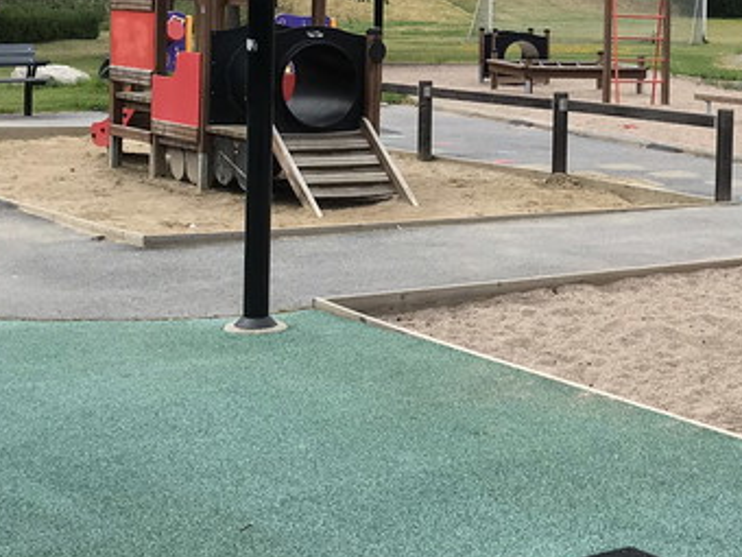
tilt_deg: -3.9
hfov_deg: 24.2
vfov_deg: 18.4
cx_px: 635
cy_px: 66
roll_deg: -1.5
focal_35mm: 79
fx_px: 1693
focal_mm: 3.99
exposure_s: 1/1198
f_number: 1.8
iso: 20
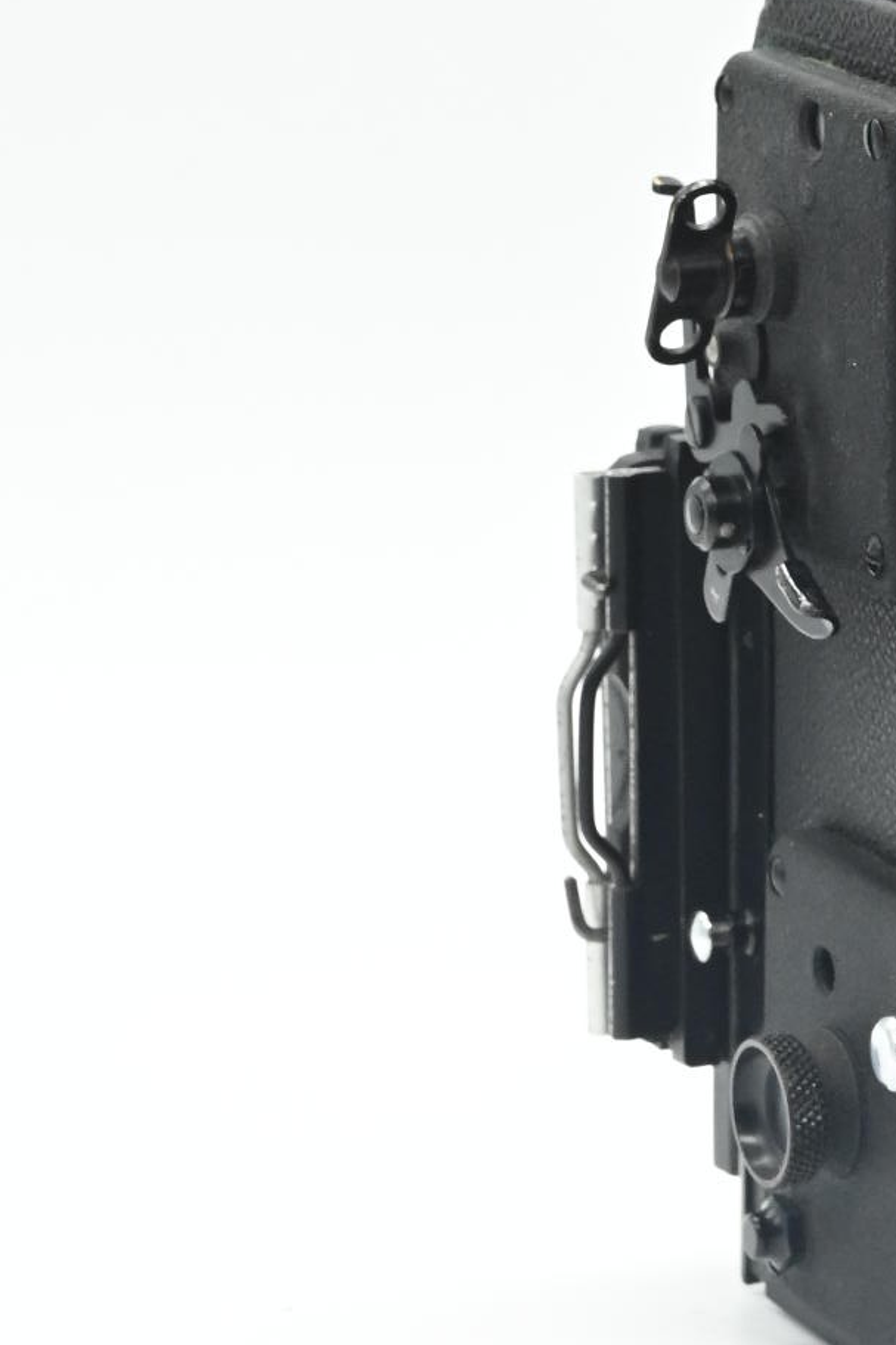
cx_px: 1485
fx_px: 6199
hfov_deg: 8.0
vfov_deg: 12.3
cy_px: 251
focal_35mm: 166
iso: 3200
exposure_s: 1/125
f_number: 14
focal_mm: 50
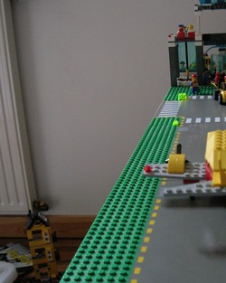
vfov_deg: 35.4
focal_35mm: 53
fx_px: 444
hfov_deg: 27.5
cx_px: 204
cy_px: 142
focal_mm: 5.7
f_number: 2.9
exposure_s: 1/16
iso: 200
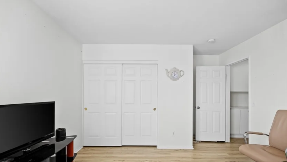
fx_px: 129
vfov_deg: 63.7
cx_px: 142
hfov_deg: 95.9
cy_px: 92
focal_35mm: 17
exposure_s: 1/15
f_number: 4
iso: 200
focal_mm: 16
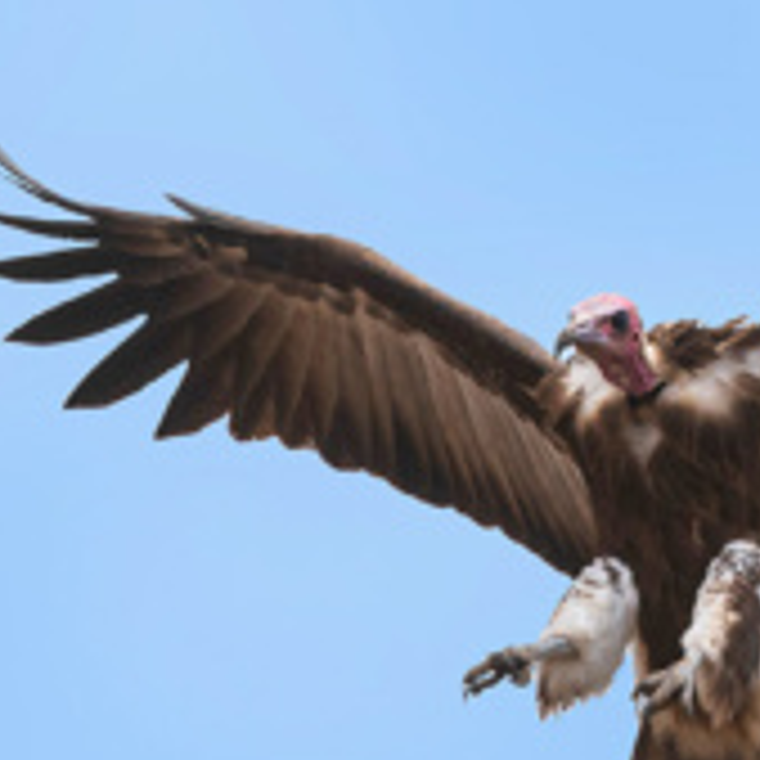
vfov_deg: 1.6
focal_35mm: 1113
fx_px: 27646
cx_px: 722
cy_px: 490
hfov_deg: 1.6
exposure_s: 1/1600
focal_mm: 490
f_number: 8
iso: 320
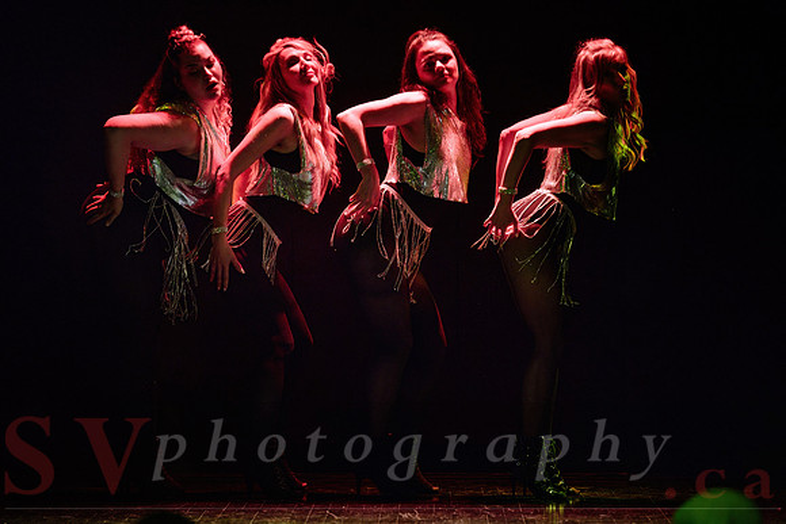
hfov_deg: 8.8
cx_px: 331
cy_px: 268
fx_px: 5100
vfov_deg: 5.9
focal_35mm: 234
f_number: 2.8
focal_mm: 200
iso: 1600
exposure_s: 1/200
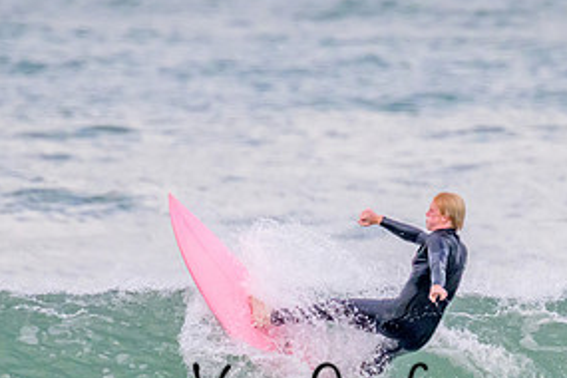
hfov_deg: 1.2
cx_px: 398
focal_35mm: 1701
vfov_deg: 0.8
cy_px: 377
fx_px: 26789
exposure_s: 1/2000
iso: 4500
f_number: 11
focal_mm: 800
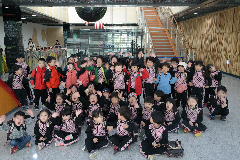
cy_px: 80
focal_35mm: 30
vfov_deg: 43.6
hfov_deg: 61.9
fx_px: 200
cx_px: 120
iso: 400
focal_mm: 20
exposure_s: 1/40
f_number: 3.5
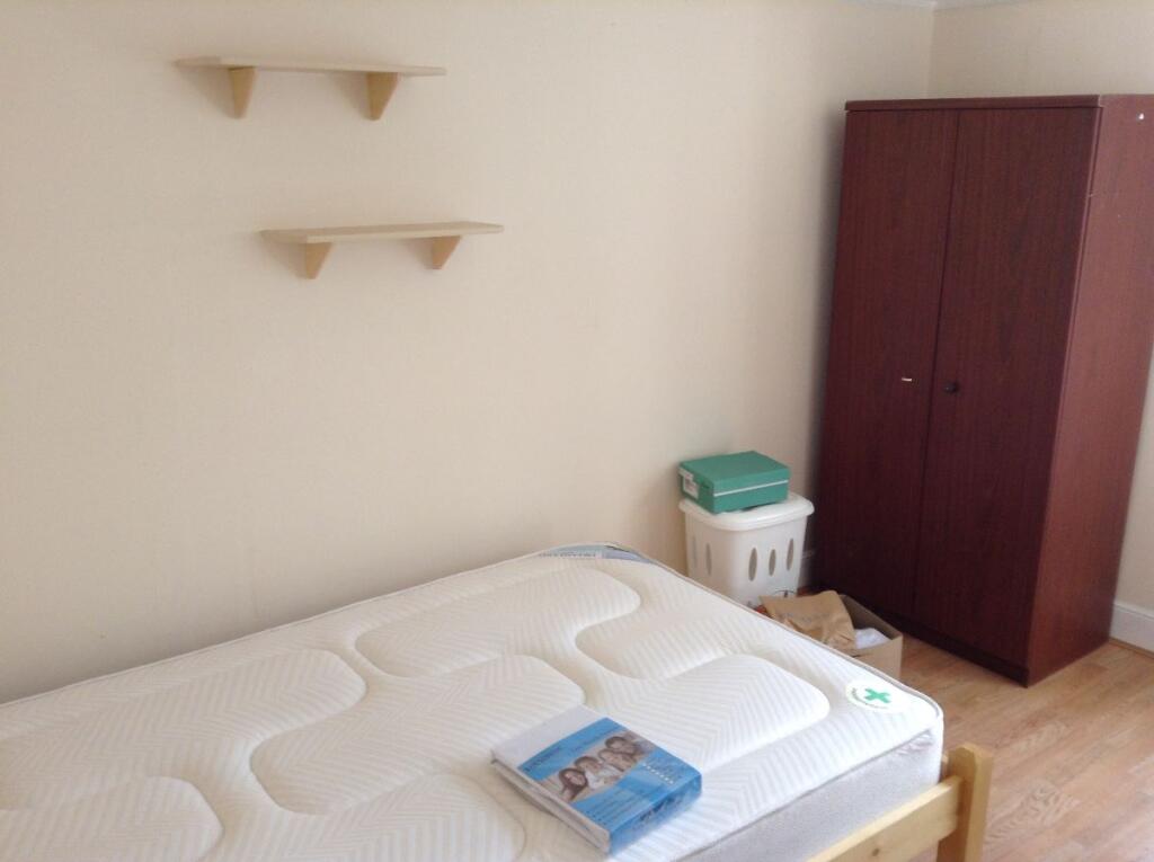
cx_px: 577
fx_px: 1099
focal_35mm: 33
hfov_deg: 55.4
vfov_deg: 42.8
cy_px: 431
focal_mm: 3.3
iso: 50
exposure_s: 1/25
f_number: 2.4
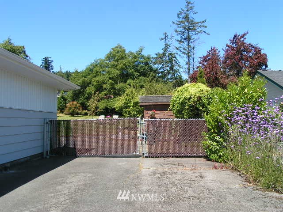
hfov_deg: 49.0
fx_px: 311
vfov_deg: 37.7
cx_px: 142
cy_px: 106
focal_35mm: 38
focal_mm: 5.8
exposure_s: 1/200
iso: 50
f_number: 5.6
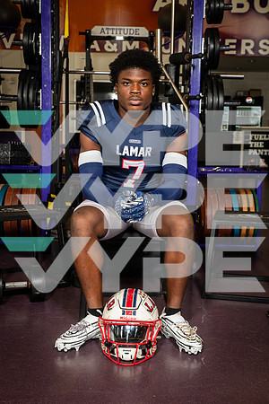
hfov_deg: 28.1
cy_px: 202
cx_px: 134
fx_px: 538
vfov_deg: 41.1
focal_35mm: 48
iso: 800
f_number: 7.1
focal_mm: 48
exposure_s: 1/250
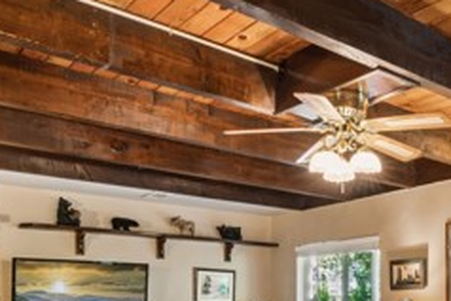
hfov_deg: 41.3
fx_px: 559
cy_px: 303
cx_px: 383
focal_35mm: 45
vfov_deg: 28.3
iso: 100
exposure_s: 2.5
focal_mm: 16.6
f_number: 13
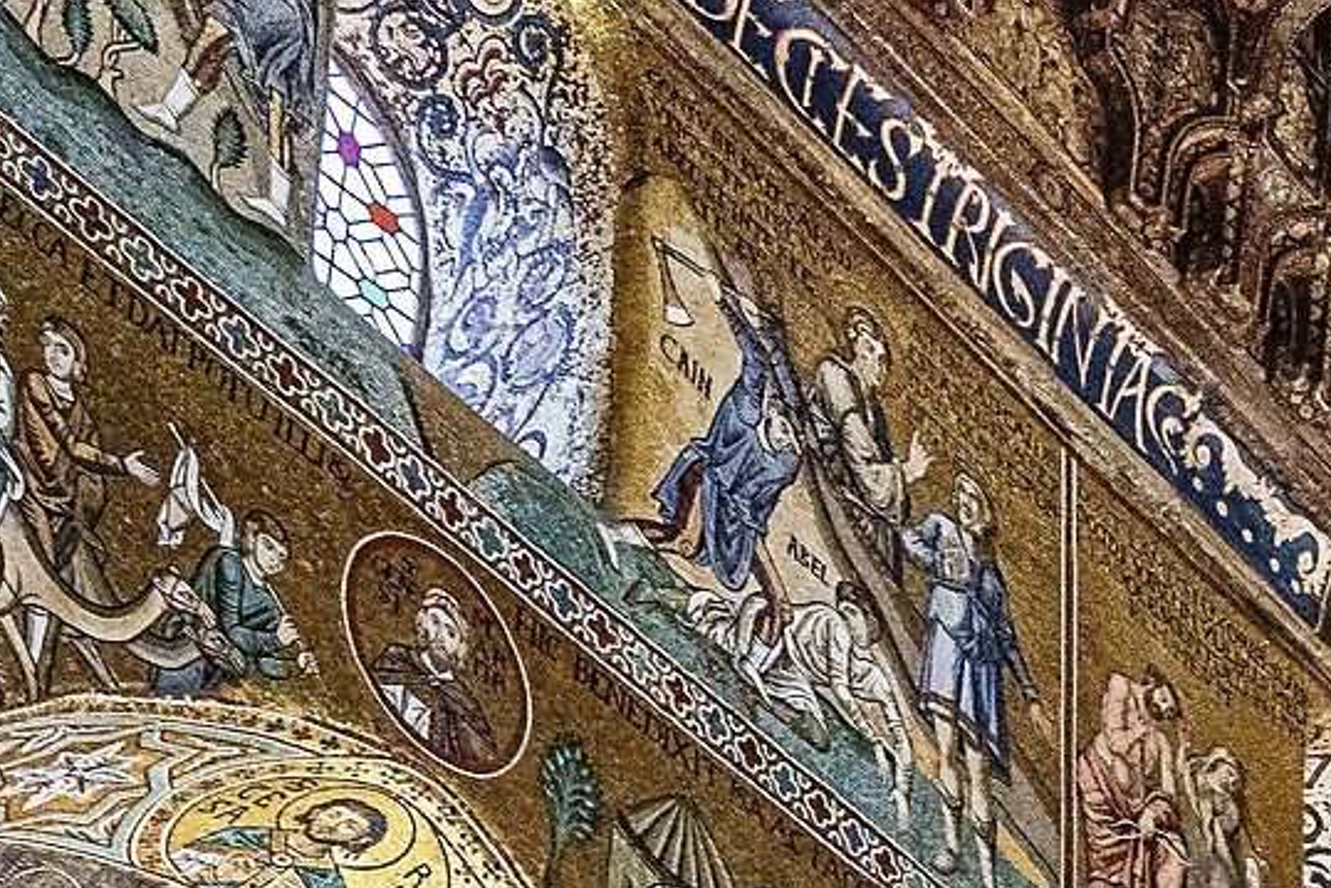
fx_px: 3957
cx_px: 1071
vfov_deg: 12.2
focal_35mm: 107
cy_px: 1373
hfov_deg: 18.9
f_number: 8
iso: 5000
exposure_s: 1/30
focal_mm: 24
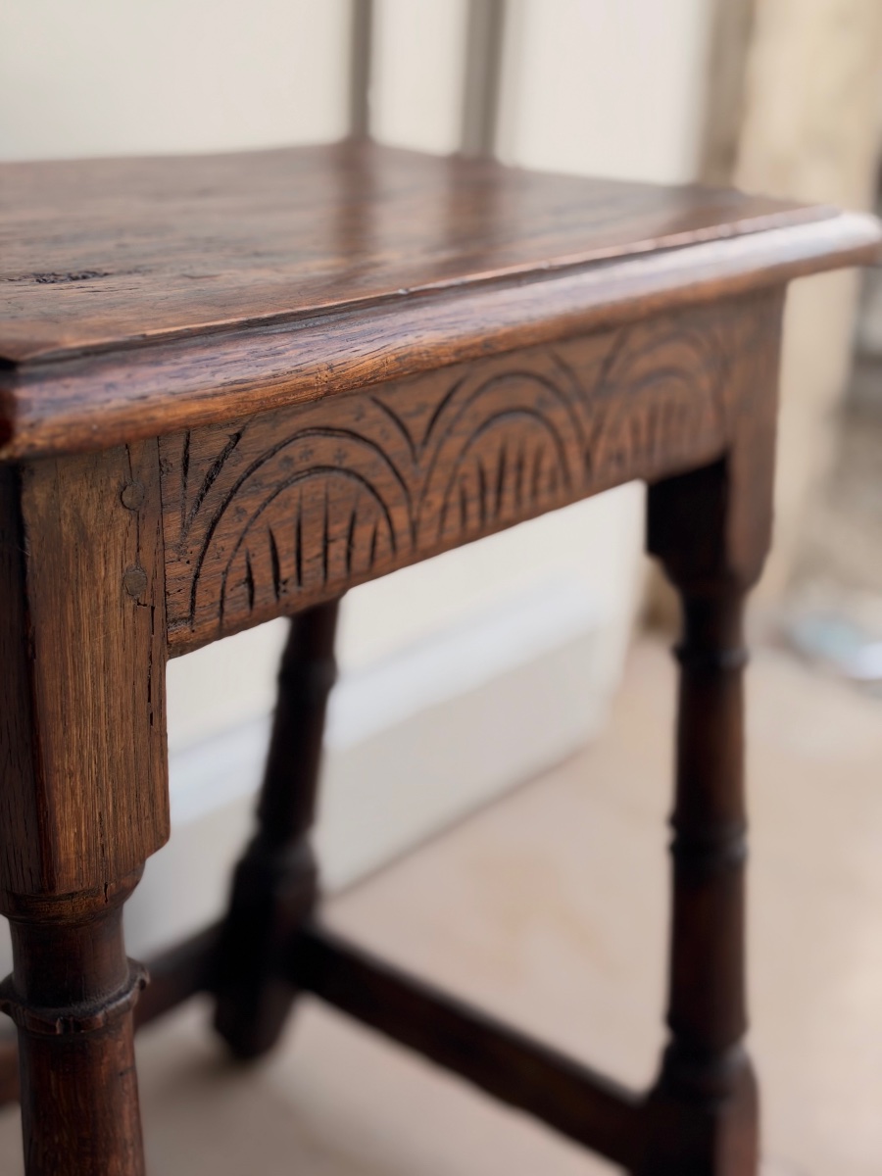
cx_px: 441
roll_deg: -3.4
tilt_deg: -20.5
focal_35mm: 48
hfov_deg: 30.3
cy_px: 588
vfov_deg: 39.7
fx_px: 1631
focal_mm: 6.93
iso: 64
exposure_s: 1/397
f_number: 1.8
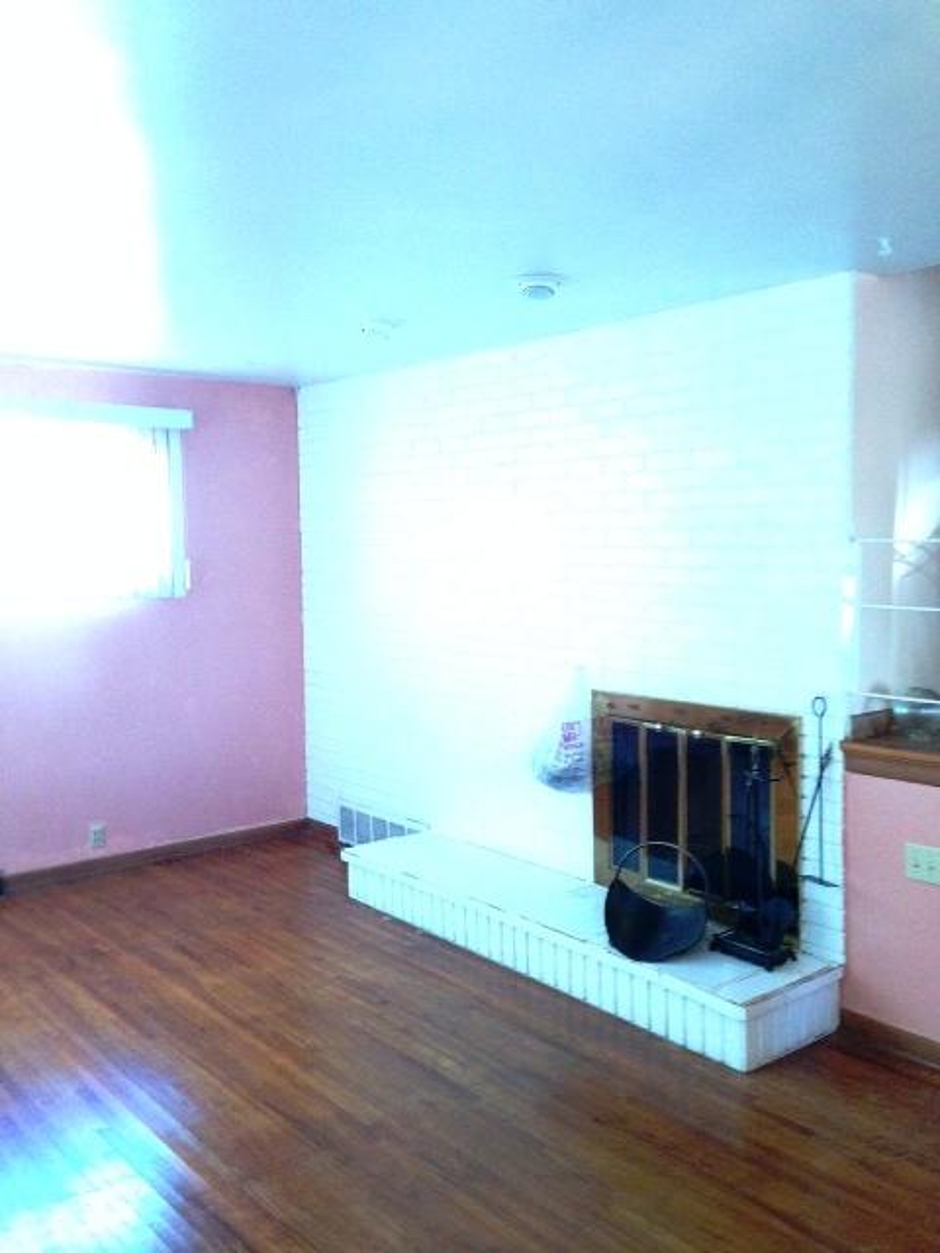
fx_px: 1195
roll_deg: +1.2
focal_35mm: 33
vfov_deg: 55.4
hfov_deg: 42.9
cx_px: 470
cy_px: 626
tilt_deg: -3.0
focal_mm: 4.12
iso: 320
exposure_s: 1/20
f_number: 2.4
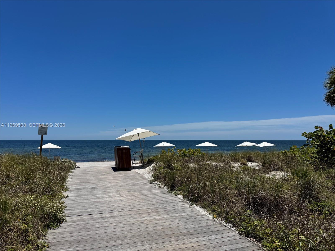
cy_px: 126
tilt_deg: +3.1
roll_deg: -0.4
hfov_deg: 71.6
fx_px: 232
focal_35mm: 24
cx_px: 168
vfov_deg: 56.8
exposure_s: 1/10417
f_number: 1.78
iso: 80
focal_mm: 6.76
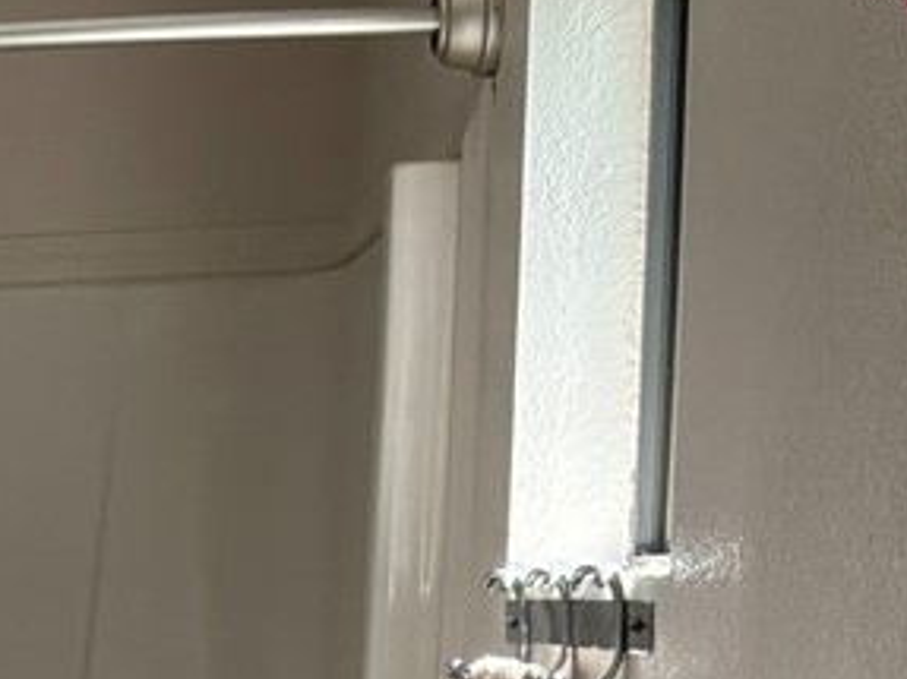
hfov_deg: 17.6
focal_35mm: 100
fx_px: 2619
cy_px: 1143
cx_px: -471
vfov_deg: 13.5
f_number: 1.8
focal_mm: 3
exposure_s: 1/120
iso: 64
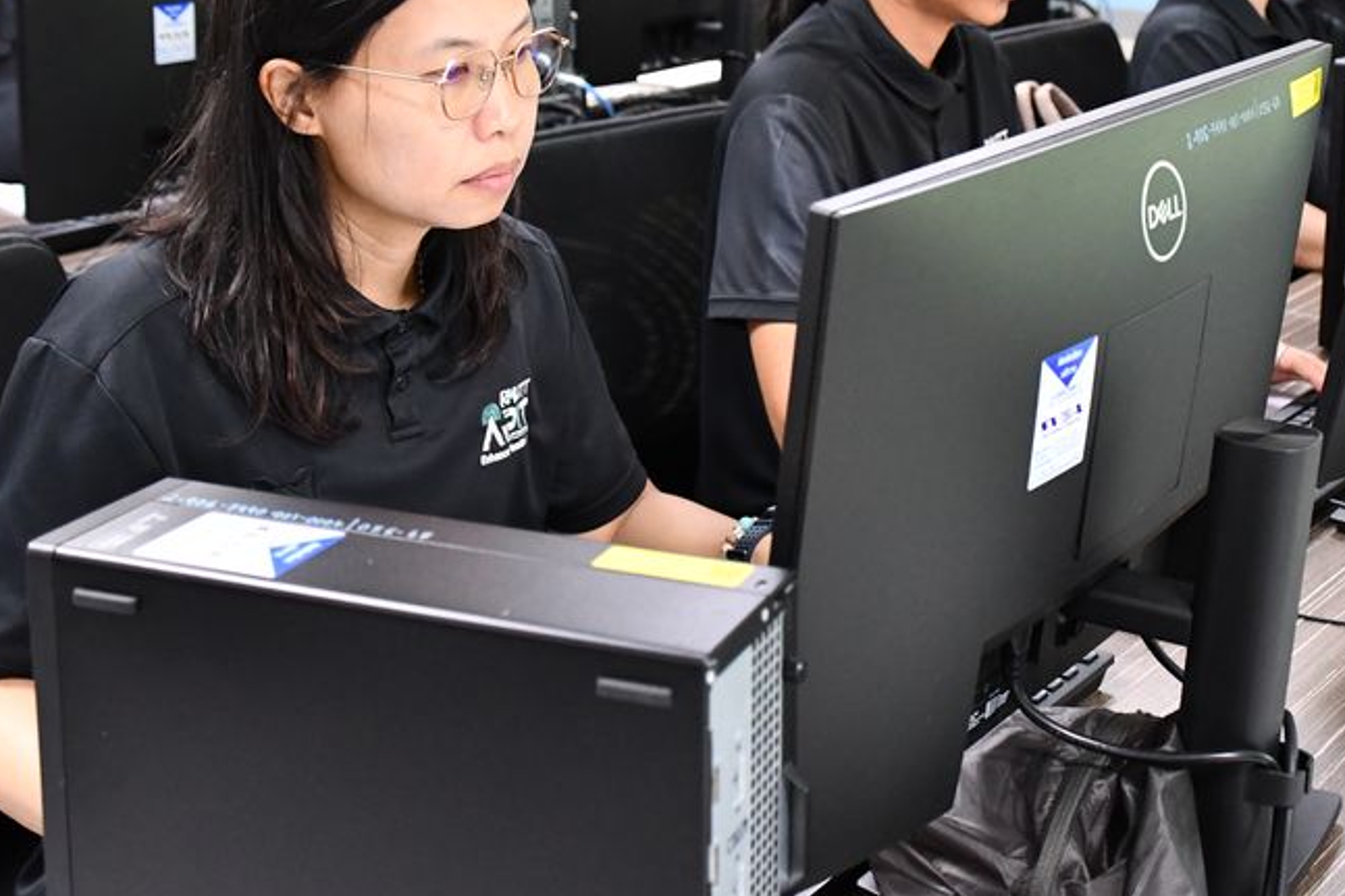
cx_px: 877
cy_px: 194
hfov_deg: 34.8
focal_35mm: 57
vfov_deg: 23.5
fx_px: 2129
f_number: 3.8
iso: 3200
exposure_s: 1/80
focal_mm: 24
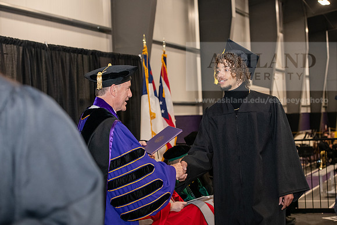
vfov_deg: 19.5
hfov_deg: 28.8
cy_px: 112
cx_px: 168
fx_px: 655
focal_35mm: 70
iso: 2500
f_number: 5
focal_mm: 70
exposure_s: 1/200
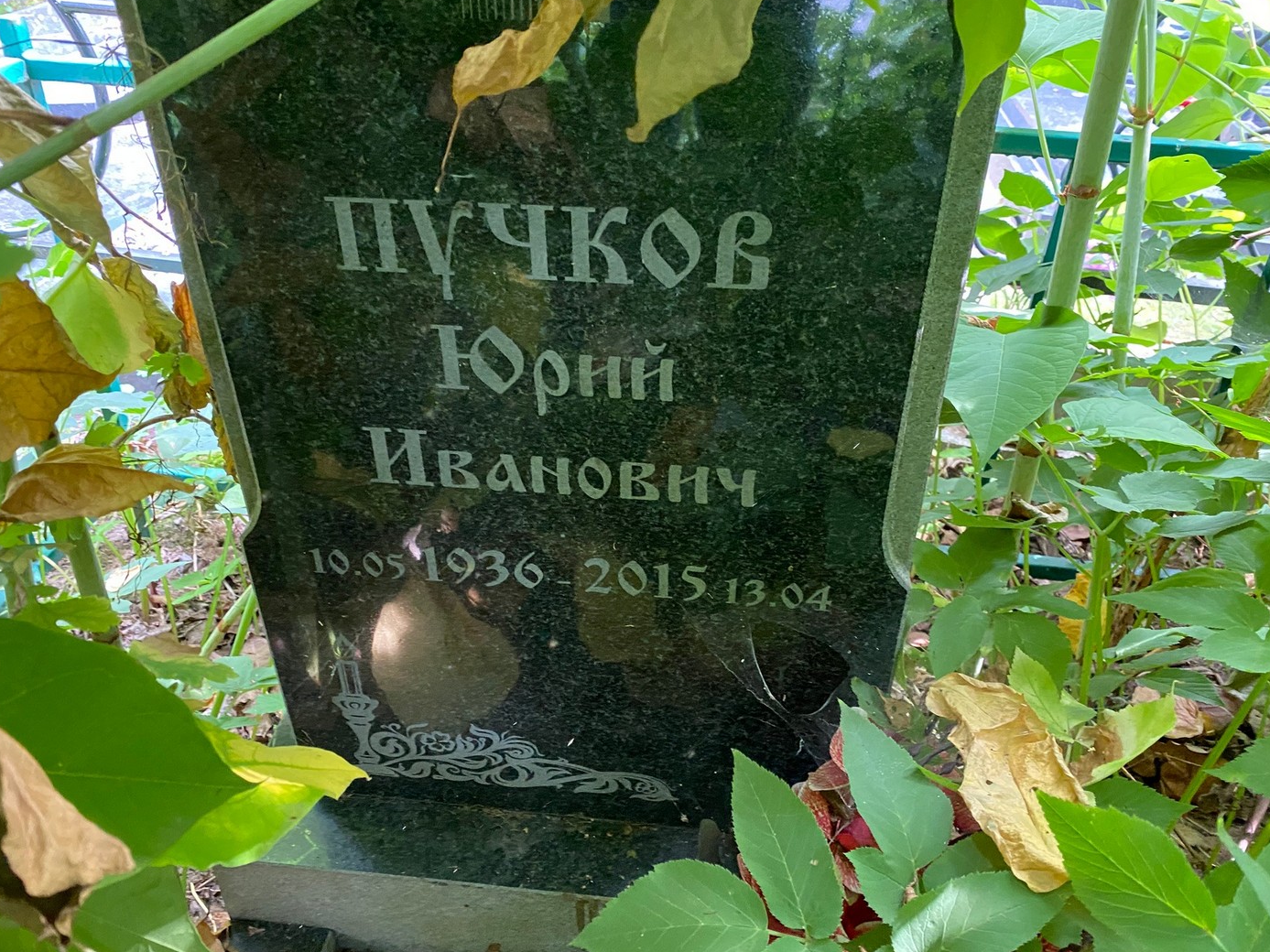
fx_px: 990
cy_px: 466
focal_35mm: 27
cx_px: 620
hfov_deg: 65.3
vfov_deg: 51.3
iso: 500
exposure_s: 1/53
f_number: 1.8
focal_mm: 4.25
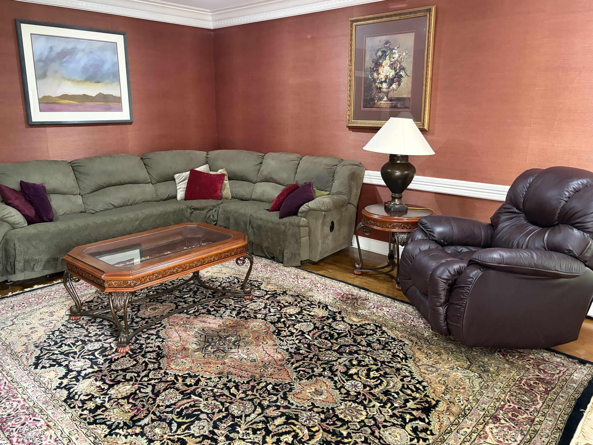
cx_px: 296
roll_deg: +0.0
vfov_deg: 51.4
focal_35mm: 27
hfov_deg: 65.3
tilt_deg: -12.8
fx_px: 463
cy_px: 216
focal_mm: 5.96
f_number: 1.6
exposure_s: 1/46
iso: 500
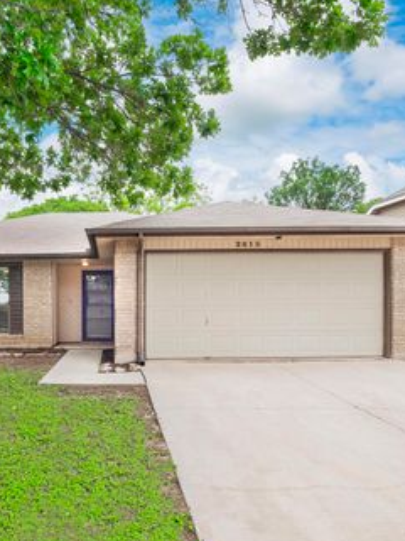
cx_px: 108
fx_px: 328
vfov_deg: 79.0
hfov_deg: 60.4
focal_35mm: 21
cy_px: 280
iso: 125
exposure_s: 1/200
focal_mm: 9
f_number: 6.4
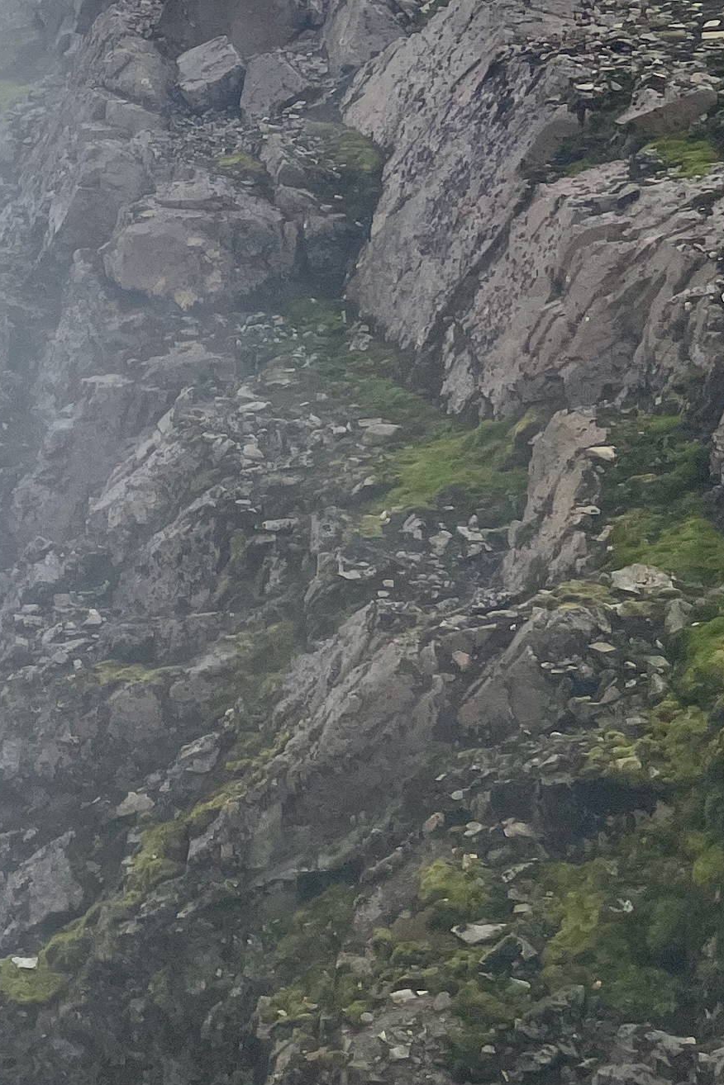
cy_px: 171
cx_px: -454
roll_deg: +1.0
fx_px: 2504
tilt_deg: -5.7
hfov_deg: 14.9
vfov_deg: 24.0
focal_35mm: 83
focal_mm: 4.2
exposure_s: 1/3861
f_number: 1.6
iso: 32
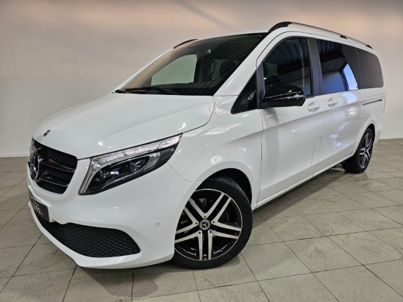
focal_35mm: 23
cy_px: 151
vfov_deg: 58.9
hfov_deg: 73.9
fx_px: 268
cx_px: 202
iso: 25
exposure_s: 1/100
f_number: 1.7
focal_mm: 6.3
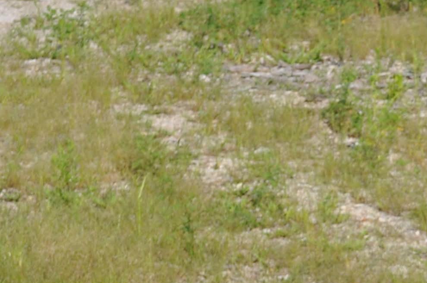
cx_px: 801
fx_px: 2463
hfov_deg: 9.4
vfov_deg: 6.6
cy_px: 303
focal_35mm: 208
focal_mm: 32
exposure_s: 1/400
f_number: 10
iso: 200
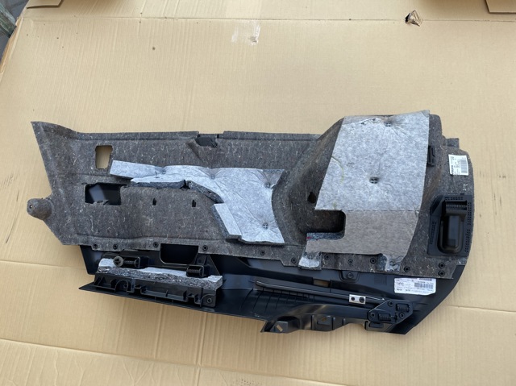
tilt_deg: -70.1
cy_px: 193
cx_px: 258
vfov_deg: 53.0
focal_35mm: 26
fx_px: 387
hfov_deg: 67.3
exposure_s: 1/278
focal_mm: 4.2
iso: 32
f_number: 1.6
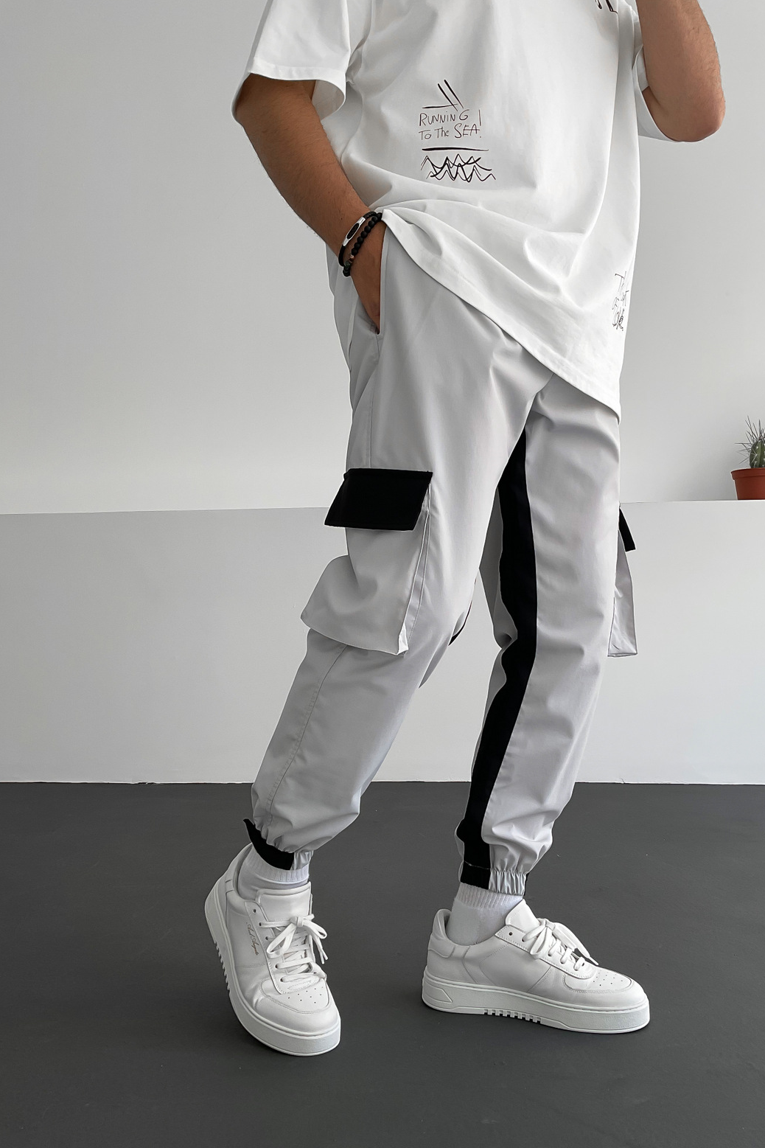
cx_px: 438
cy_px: 588
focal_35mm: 31
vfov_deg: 60.3
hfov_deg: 42.2
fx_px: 988
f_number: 1.8
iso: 25
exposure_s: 1/120
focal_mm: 3
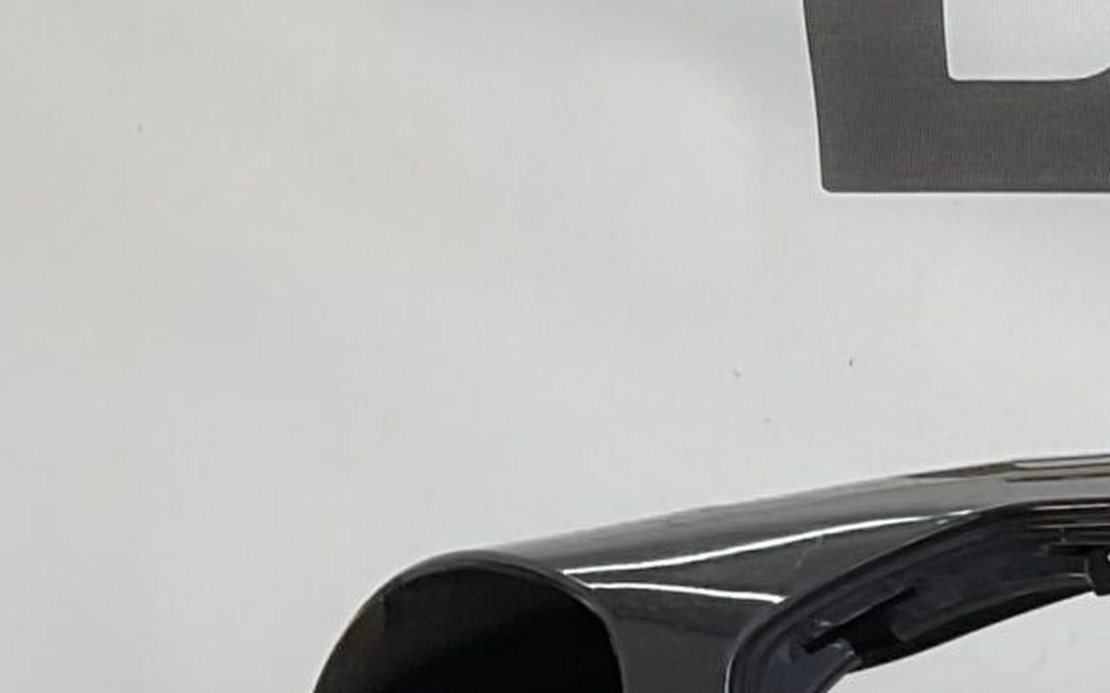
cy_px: 899
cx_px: 2178
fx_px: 4083
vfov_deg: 9.5
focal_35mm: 135
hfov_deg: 13.4
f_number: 1.8
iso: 16
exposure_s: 1/173
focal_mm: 3
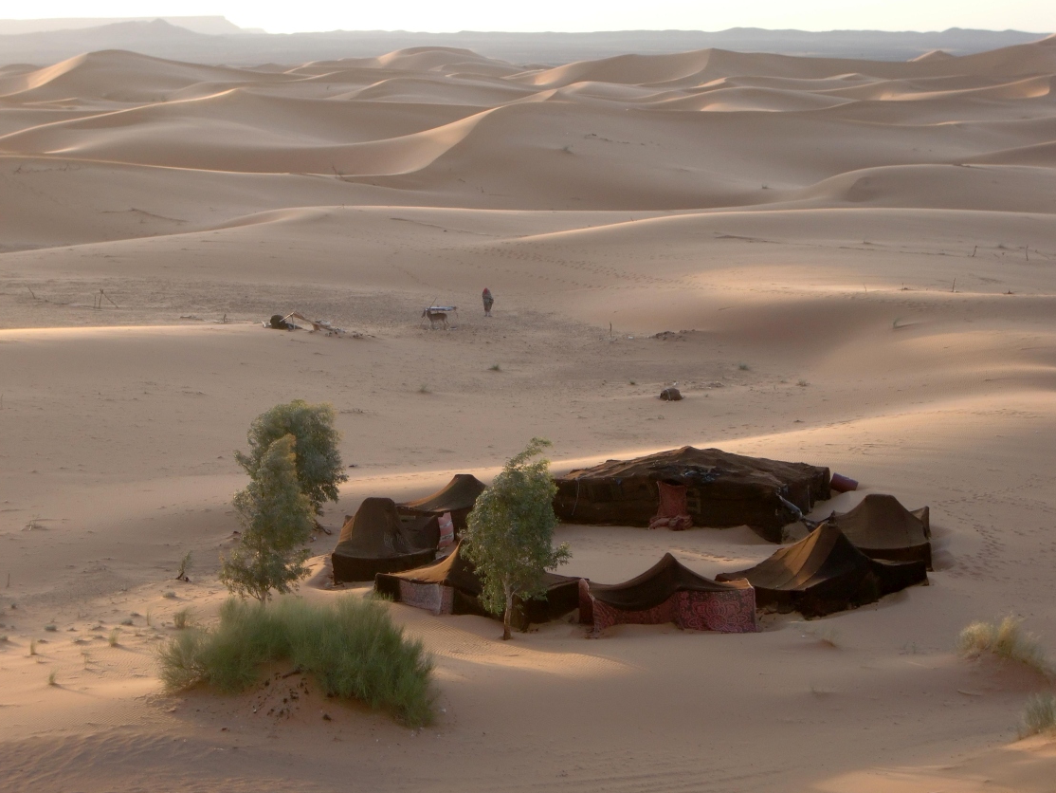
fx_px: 2807
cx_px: 517
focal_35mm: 92
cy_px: 390
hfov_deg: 21.3
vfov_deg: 16.1
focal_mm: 15.7
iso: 80
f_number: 4.8
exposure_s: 1/80
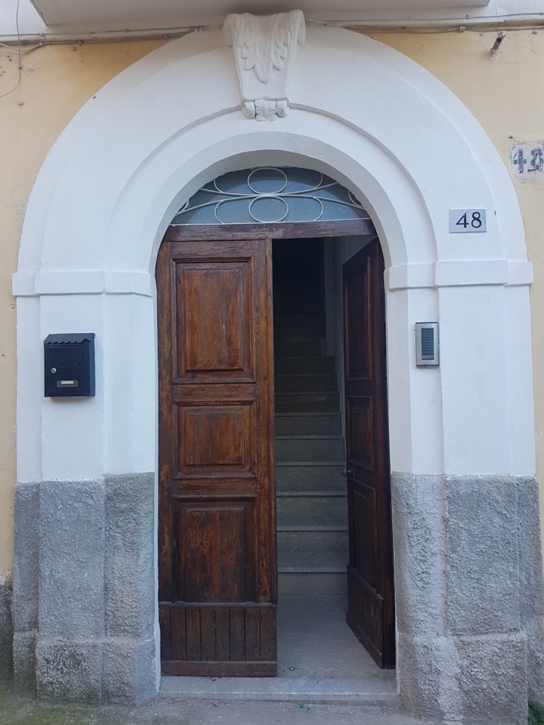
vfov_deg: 67.3
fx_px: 545
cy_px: 362
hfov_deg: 53.1
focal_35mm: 26
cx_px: 272
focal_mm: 4.2
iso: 40
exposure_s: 1/175
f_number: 1.7
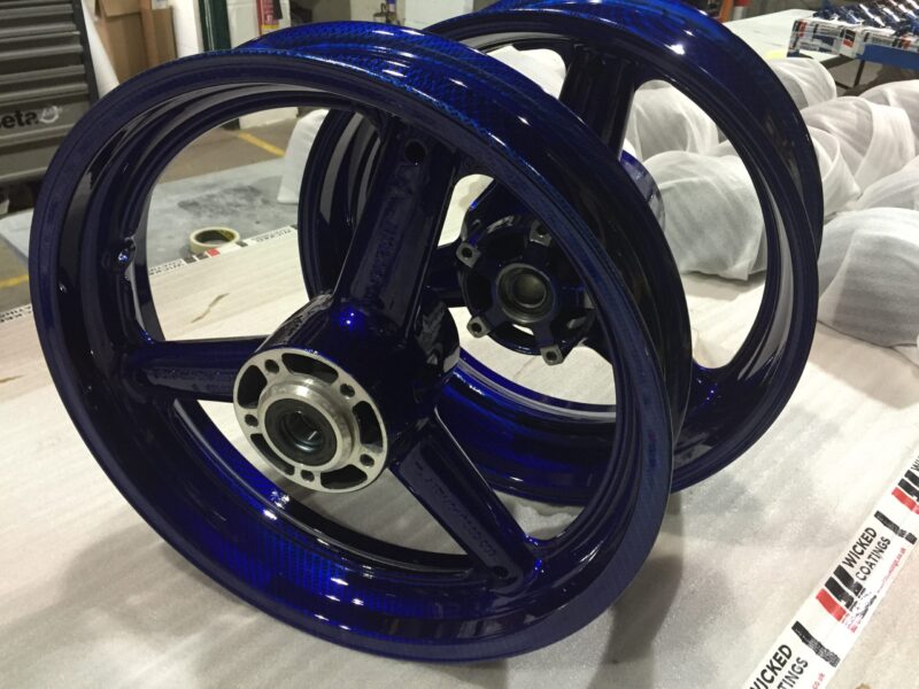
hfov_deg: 61.7
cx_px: 460
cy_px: 344
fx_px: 770
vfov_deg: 48.2
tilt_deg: -31.4
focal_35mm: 29
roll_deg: -2.1
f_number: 2.2
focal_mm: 4.15
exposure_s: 1/30
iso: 125
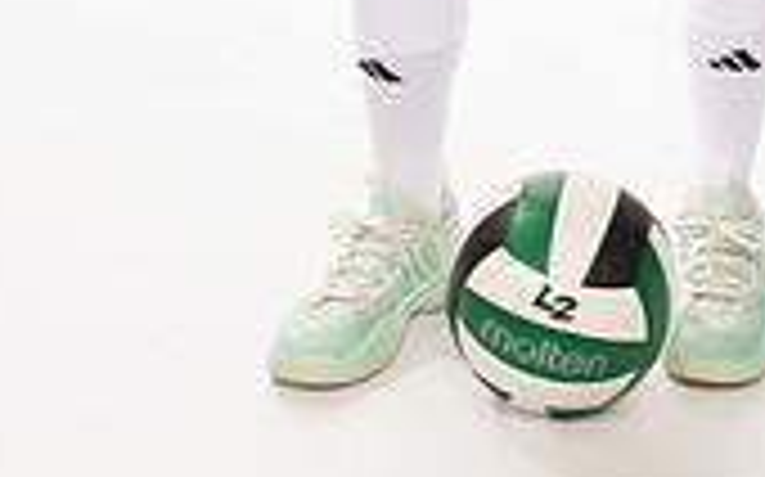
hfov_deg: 17.4
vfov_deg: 10.1
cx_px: 644
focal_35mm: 119
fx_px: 2479
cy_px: -500
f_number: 7.1
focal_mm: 44
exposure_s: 1/400
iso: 640
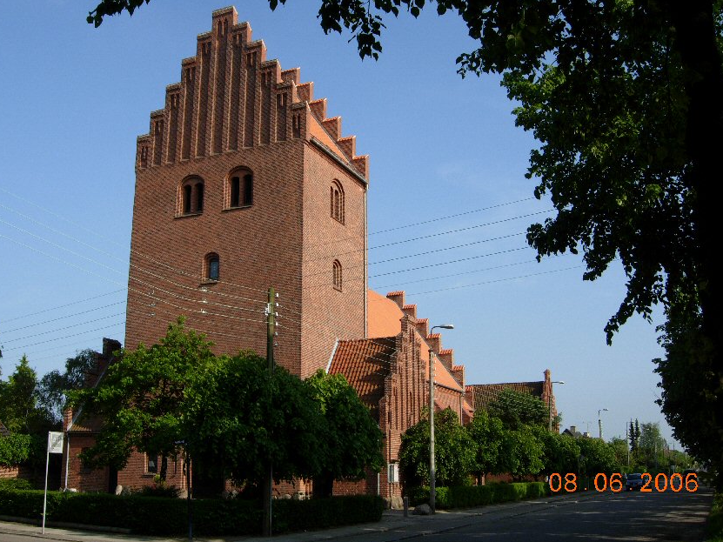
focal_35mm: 39
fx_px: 814
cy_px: 250
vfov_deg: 36.8
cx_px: 338
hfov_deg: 47.8
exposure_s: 1/287
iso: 50
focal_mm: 7.5
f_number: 6.1
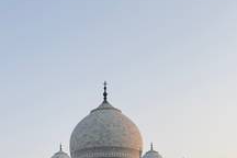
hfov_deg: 27.3
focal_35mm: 74
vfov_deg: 17.5
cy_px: 194
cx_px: 104
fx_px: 487
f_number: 1.78
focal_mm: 6.86
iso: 80
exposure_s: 1/1590
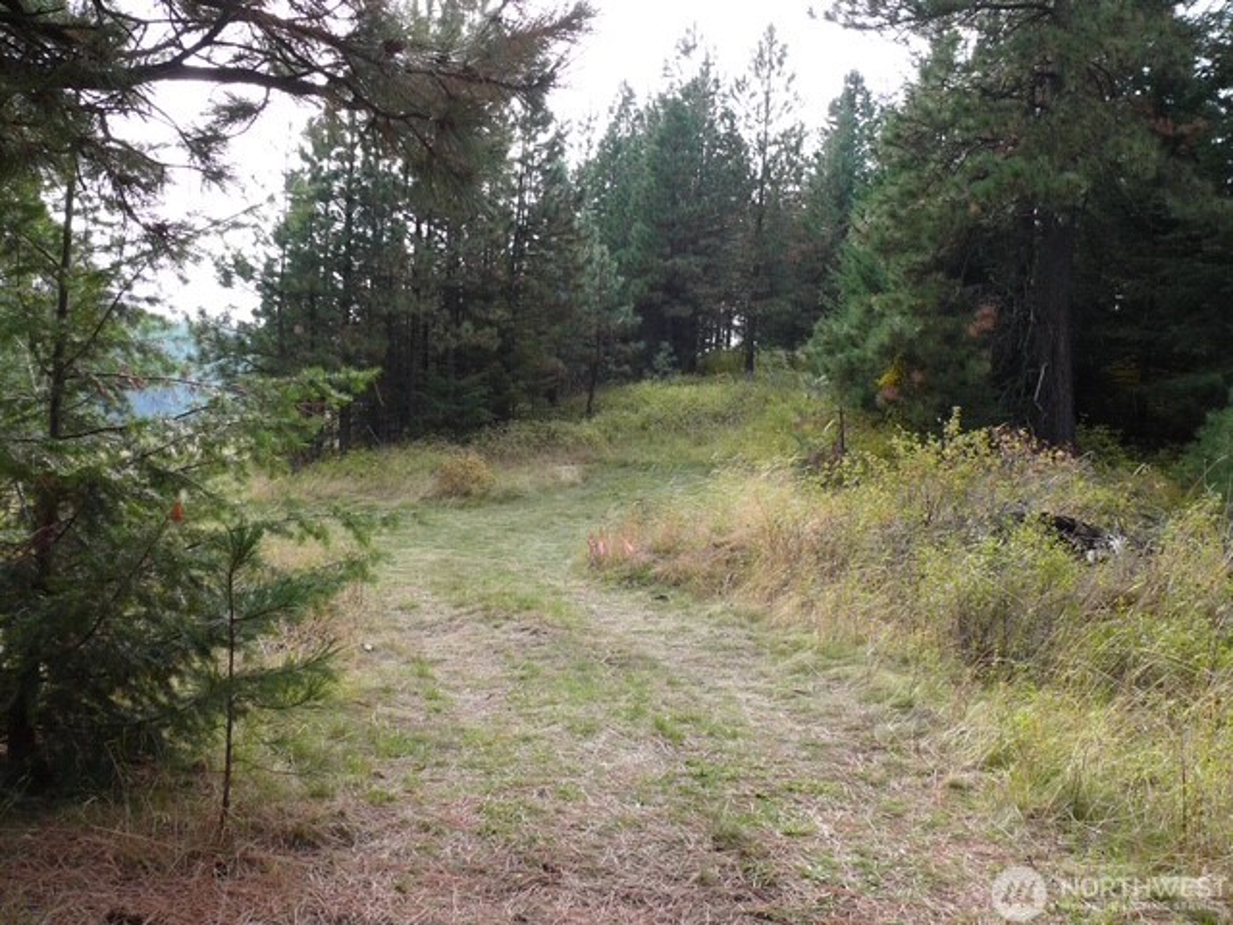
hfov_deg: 52.6
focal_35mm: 35
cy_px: 462
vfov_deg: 40.7
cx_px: 616
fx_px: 1247
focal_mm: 7.4
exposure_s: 1/125
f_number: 4
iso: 100
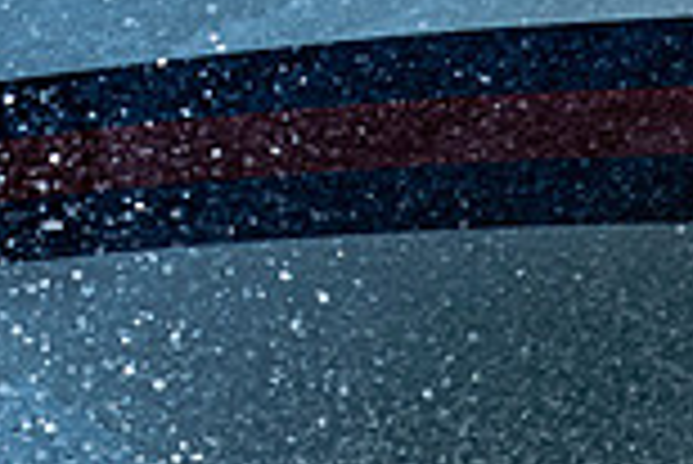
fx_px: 34277
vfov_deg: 0.8
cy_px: -268
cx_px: -158
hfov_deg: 1.2
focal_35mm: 1779
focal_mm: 300
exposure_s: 1/1600
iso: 320
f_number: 5
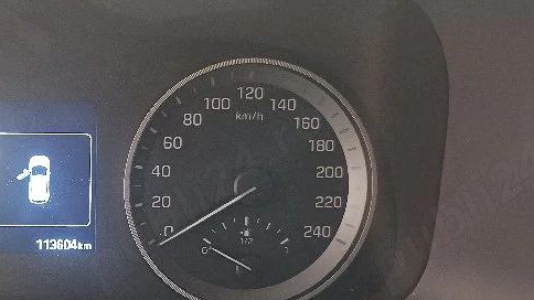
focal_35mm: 54
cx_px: -8
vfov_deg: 22.1
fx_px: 764
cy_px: 203
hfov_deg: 34.7
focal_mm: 5.89
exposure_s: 1/33.3
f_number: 1.4
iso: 1378
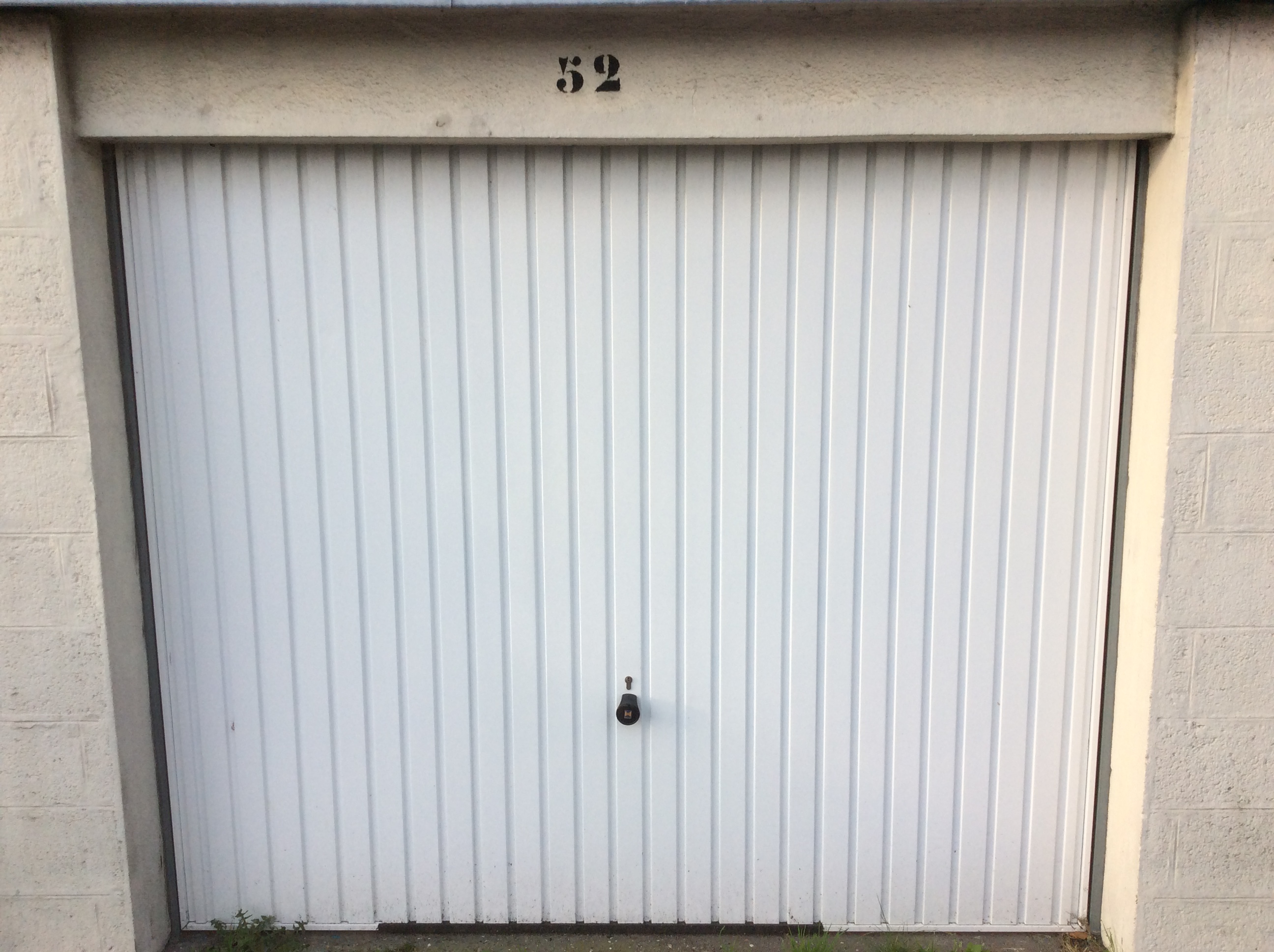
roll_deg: +0.4
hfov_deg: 56.9
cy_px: 476
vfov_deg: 44.1
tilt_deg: -12.2
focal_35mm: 32
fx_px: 1176
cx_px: 637
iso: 32
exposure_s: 1/397
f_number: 2.4
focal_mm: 3.3
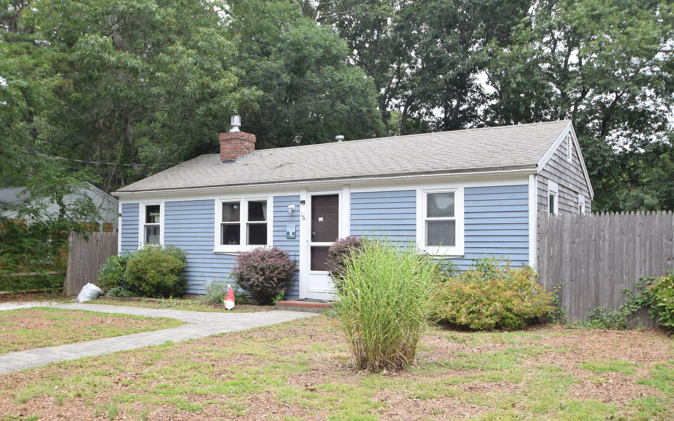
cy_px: 215
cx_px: 333
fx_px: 569
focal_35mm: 31
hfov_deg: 61.2
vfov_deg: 40.6
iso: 320
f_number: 8
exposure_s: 1/250
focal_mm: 20
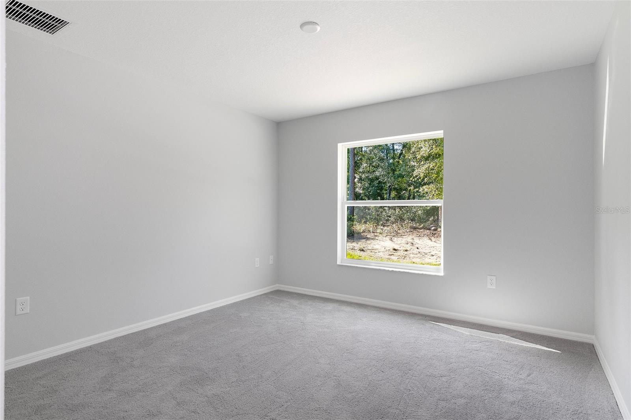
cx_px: 316
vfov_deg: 67.4
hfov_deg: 90.0
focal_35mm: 18
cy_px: 210
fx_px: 315
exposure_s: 1/2
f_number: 8
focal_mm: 12
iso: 320
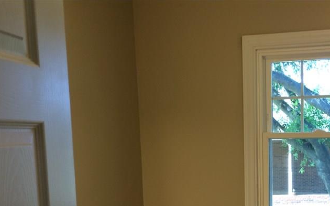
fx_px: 449
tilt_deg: -11.7
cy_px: 201
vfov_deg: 24.7
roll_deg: +1.9
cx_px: 249
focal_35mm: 50
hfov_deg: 39.2
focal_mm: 4.15
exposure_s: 1/40
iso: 40
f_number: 2.2
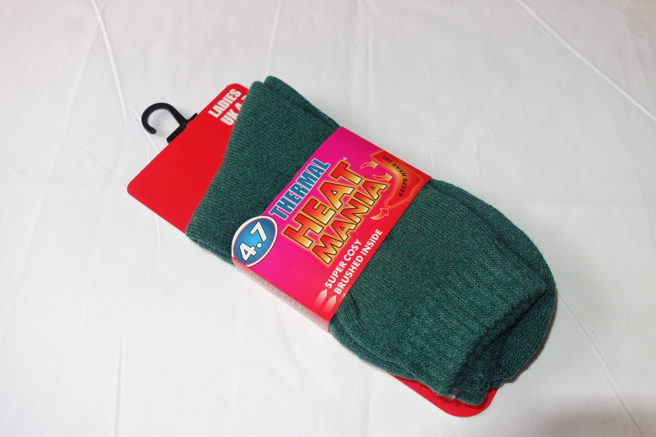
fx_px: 510
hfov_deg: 65.5
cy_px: 218
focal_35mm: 28
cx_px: 328
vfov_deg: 46.4
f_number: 1.8
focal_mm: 10.4
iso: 125
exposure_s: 1/80
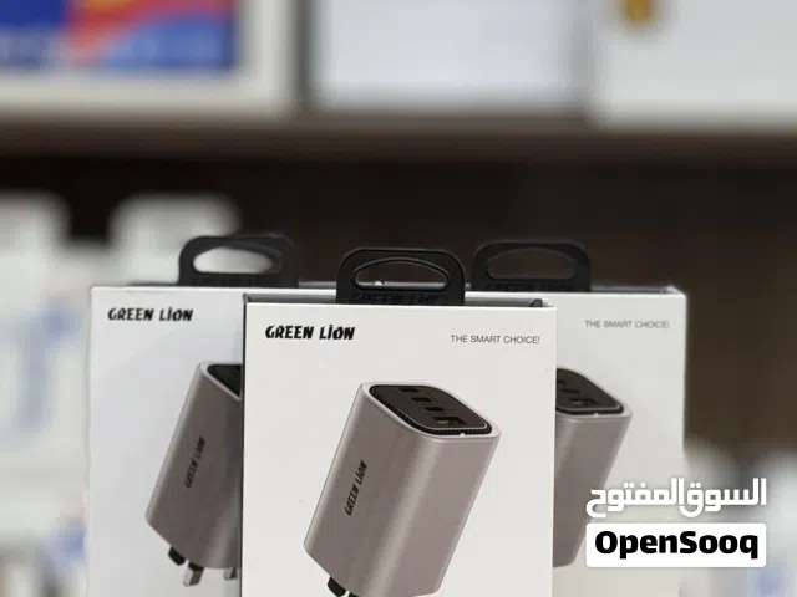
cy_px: 298
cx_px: 398
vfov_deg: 12.3
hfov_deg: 16.4
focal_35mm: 120
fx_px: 2763
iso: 160
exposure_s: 1/100
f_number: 2.8
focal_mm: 15.66
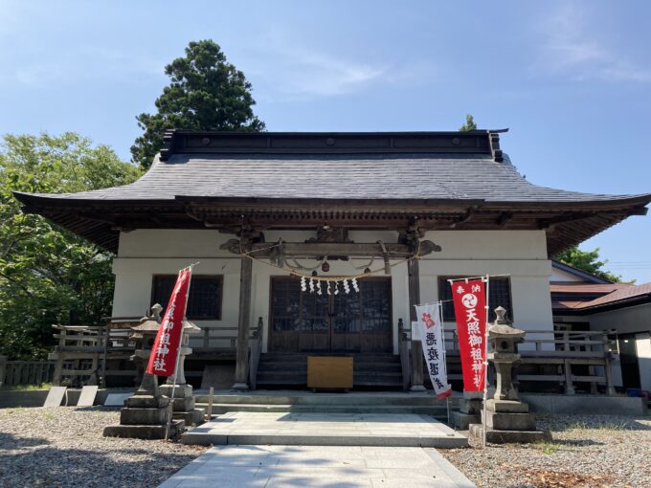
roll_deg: -0.6
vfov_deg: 49.7
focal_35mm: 28
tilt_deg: +12.2
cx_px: 326
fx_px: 527
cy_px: 244
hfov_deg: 63.4
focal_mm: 3.99
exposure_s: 1/1600
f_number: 1.8
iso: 20
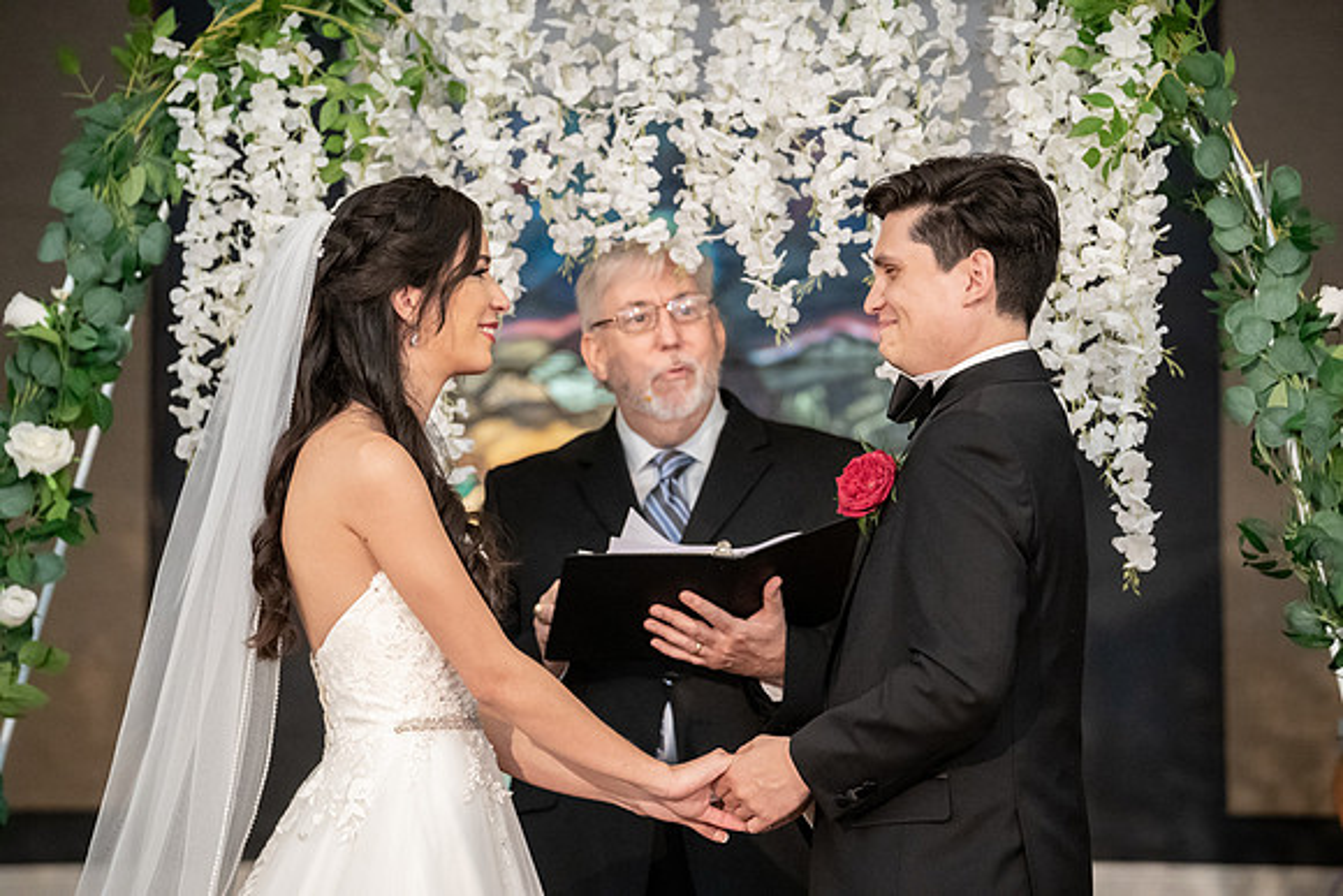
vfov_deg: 8.1
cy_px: 448
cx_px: 672
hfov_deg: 12.1
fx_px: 6343
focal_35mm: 170
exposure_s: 1/200
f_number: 4
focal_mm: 170
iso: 8000
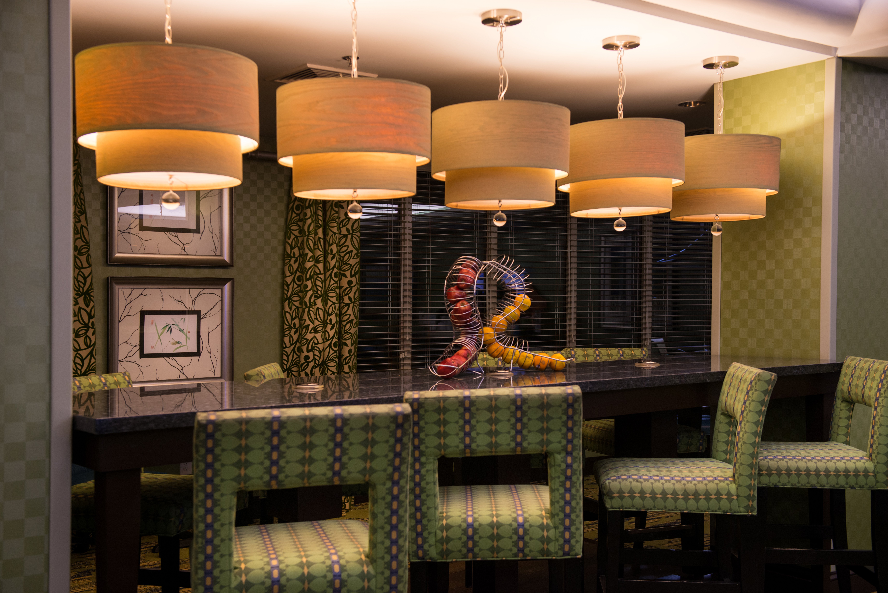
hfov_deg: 46.4
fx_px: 1036
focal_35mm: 42
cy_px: 296
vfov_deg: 31.9
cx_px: 444
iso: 400
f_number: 4.5
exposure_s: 1/30
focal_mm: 42
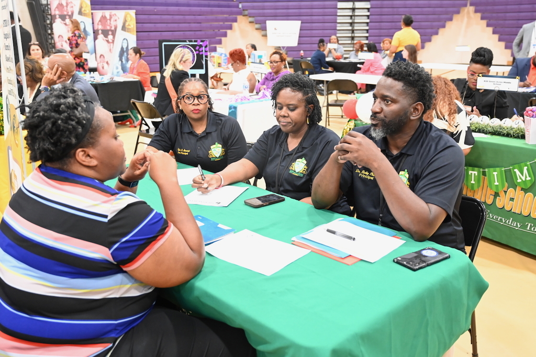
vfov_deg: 38.9
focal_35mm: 34
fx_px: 506
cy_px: 178
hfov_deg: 55.8
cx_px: 268
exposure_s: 1/80
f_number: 4
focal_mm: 34
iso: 3200
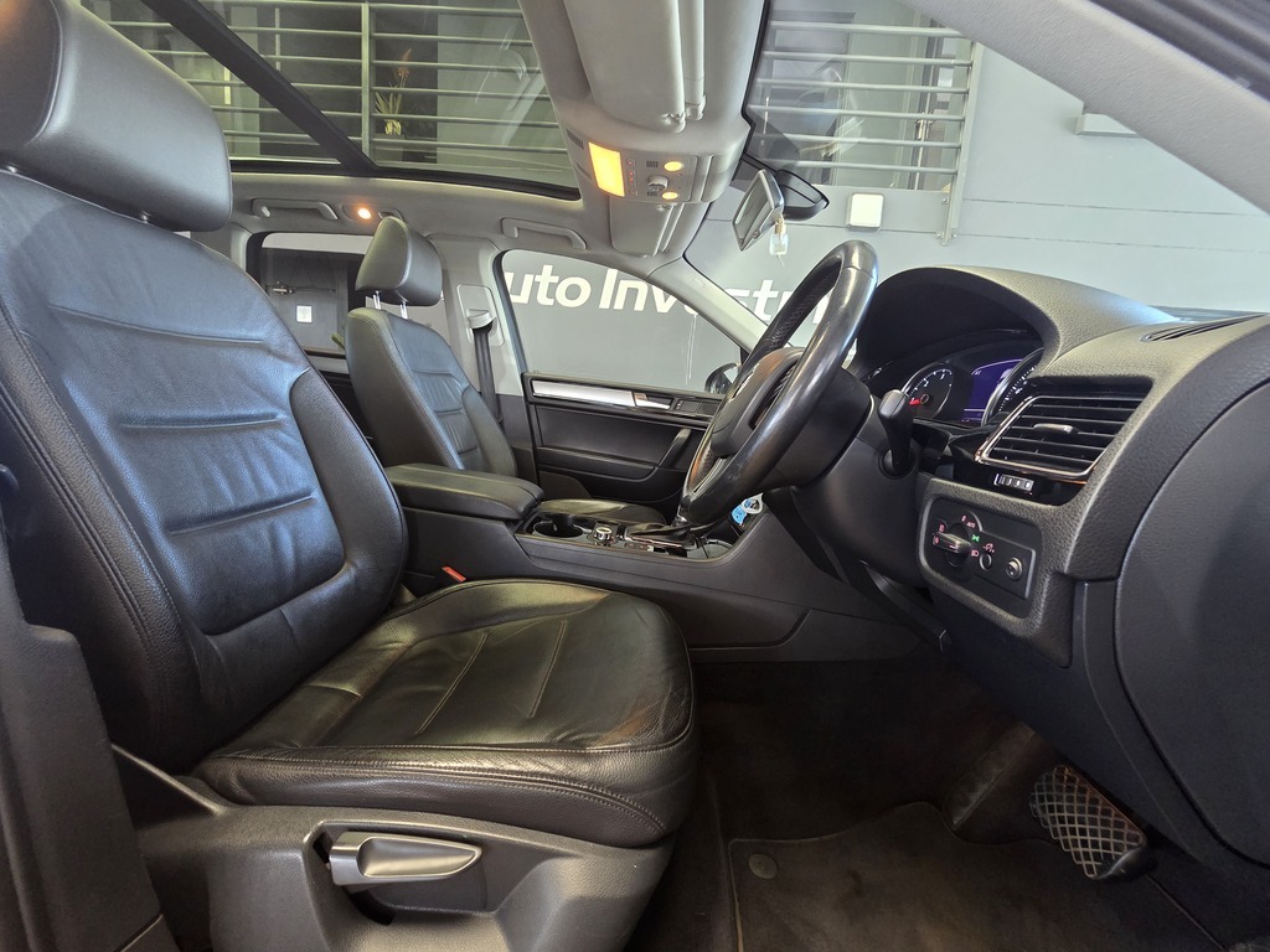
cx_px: 635
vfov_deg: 89.9
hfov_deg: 106.2
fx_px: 477
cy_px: 476
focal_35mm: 13
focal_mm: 2.2
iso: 400
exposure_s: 1/50
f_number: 2.2
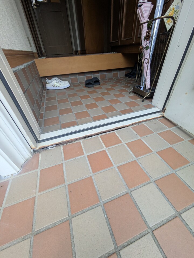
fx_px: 105
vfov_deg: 102.1
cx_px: 97
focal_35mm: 14
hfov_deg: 85.7
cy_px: 129
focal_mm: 1.83
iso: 92
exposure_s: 1/100
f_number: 2.2
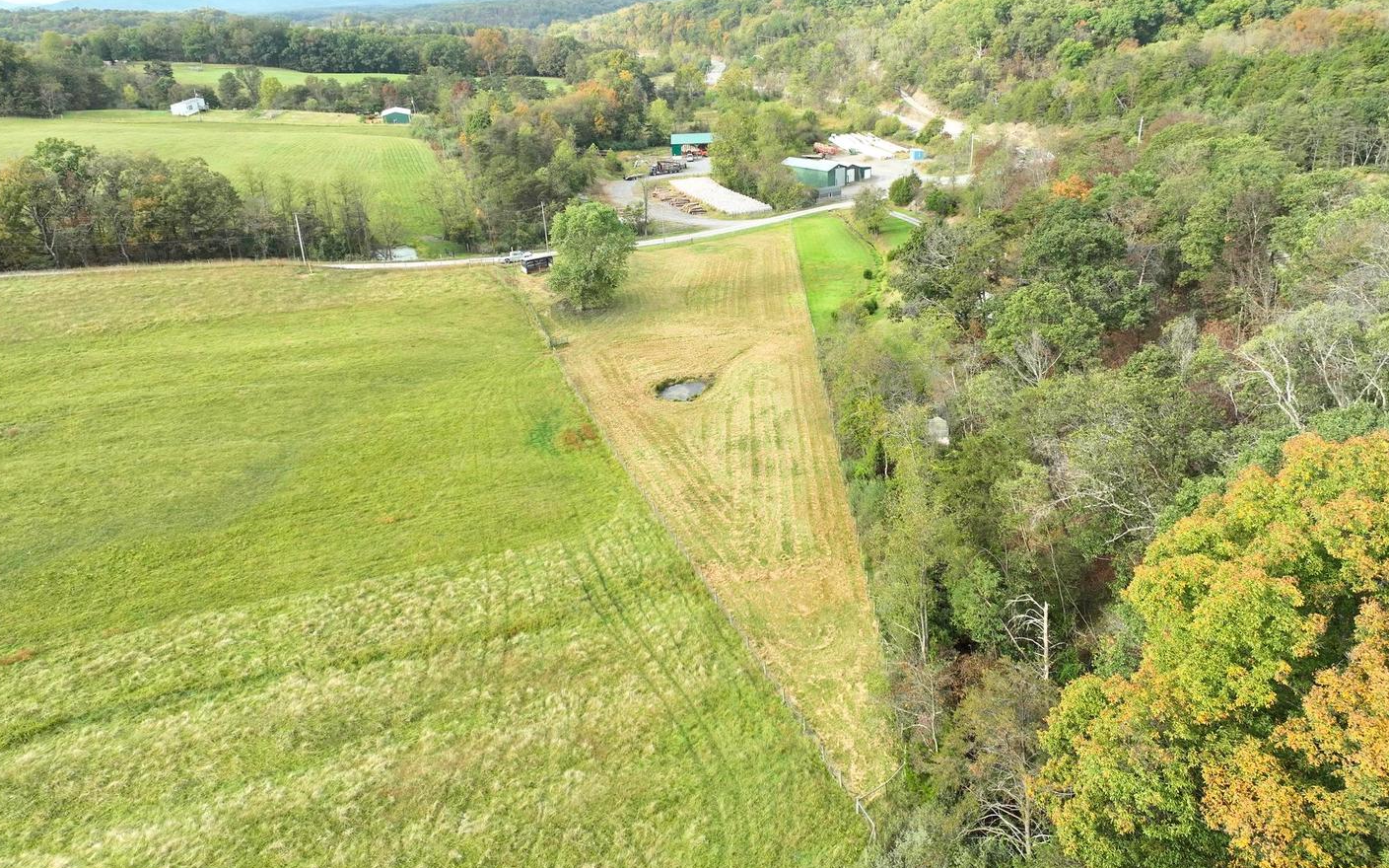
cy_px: 403
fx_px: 984
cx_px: 702
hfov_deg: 70.4
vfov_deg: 47.5
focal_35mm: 26
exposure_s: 1/500
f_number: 2.8
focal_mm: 12.29
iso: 400
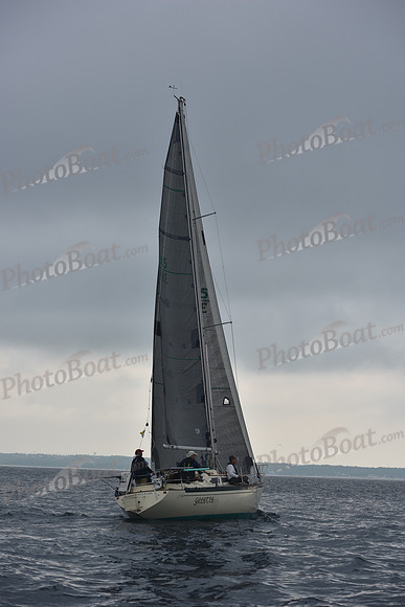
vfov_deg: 28.8
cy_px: 304
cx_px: 202
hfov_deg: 19.5
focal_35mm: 70
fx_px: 1180
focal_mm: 70
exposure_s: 1/640
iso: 250
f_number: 5.6
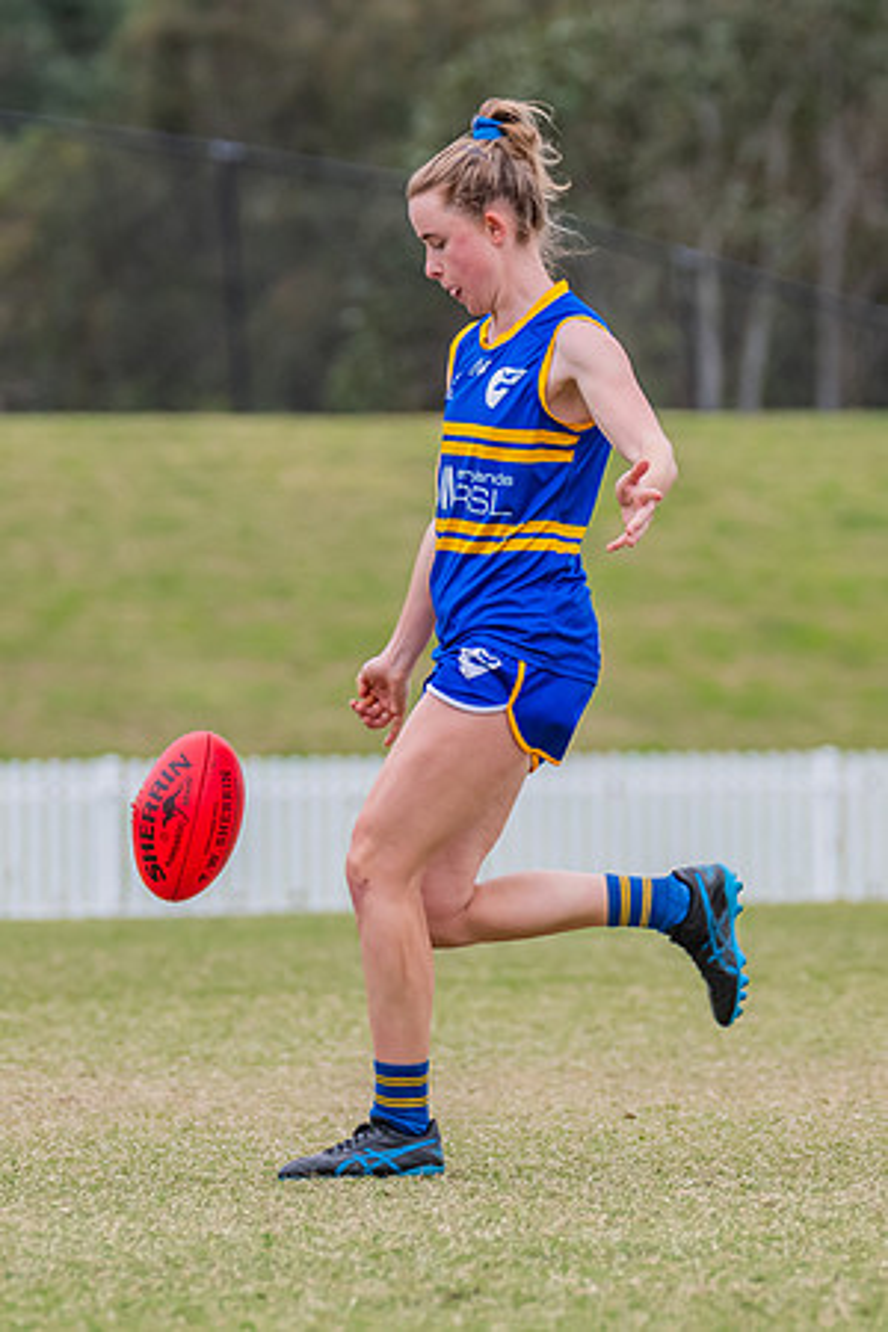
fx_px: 21929
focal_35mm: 593
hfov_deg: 2.3
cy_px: 649
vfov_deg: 3.5
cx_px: 268
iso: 800
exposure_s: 1/1250
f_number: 7.1
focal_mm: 290
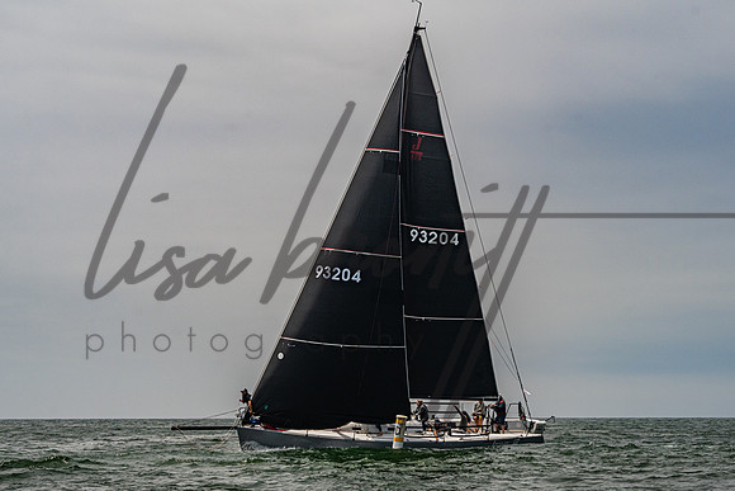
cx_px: 367
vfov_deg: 10.8
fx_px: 2592
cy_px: 293
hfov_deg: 16.1
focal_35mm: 127
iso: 500
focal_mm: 105
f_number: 8
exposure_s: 1/4000
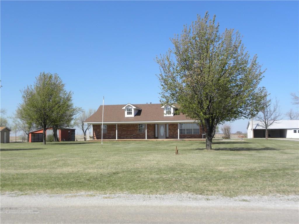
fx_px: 354
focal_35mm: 41
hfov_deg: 45.8
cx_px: 150
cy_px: 112
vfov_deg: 35.1
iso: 64
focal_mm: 7.3
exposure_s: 1/268
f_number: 5.6
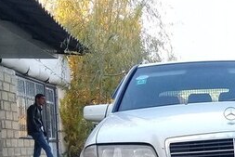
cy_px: 209
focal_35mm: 84
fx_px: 549
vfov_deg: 15.4
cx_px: 221
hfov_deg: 23.4
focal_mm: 3.3
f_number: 2.2
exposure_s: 1/100
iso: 64
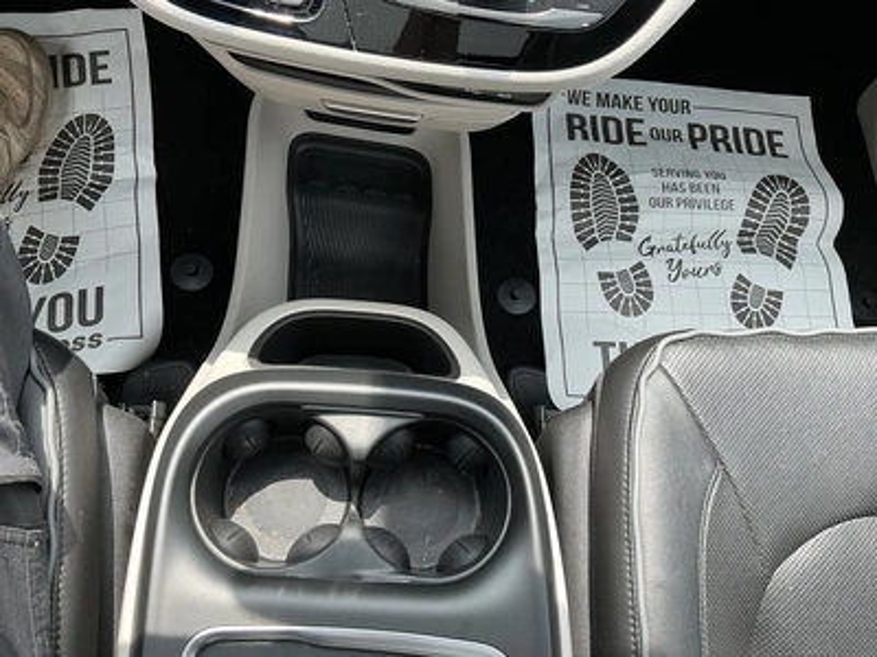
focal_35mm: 28
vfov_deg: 49.7
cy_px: 328
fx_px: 709
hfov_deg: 63.4
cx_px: 438
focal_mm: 3
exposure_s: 1/122
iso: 16
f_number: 1.8
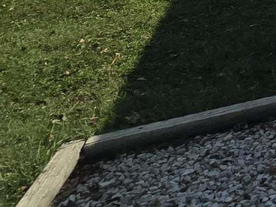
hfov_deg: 13.9
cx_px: 712
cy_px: -237
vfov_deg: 14.9
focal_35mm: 76
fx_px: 606
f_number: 2.2
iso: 50
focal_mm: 2.2
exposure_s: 1/3092
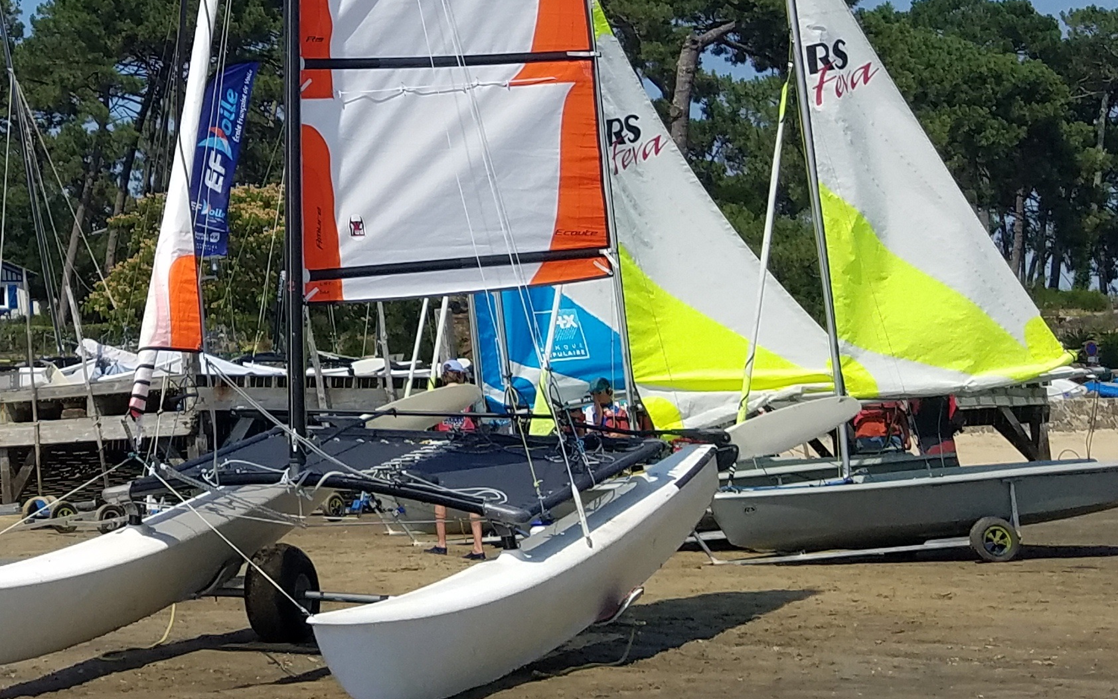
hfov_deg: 28.3
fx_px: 2011
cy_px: -44
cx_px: -106
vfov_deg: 19.0
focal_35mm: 66
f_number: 1.7
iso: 50
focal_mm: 4.2
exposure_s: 1/4576
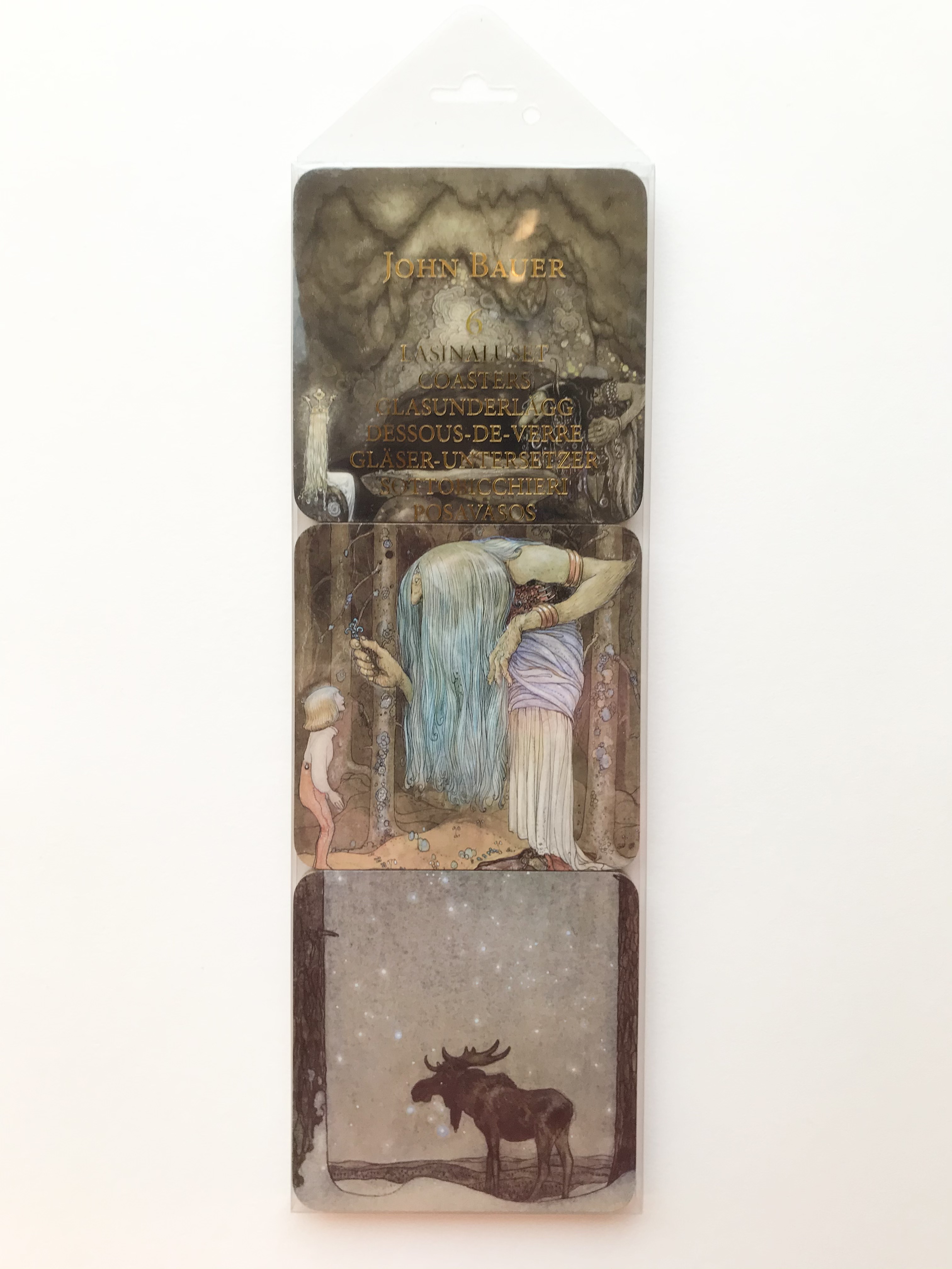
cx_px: 476
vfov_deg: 63.4
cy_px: 634
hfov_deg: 49.7
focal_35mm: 28
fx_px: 1027
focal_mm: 3.99
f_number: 1.8
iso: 32
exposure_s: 1/50
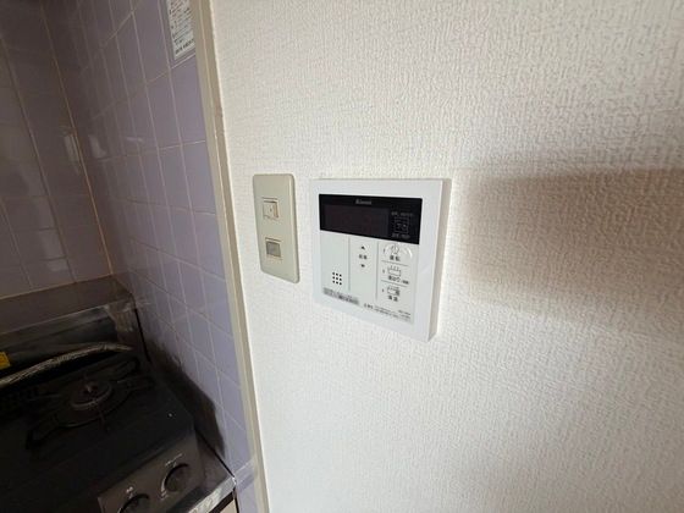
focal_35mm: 14
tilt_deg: -16.2
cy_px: 256
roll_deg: +1.5
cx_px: 342
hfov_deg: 102.1
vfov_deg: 85.7
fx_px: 277
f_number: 2.2
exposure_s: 1/67
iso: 320
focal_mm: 2.22
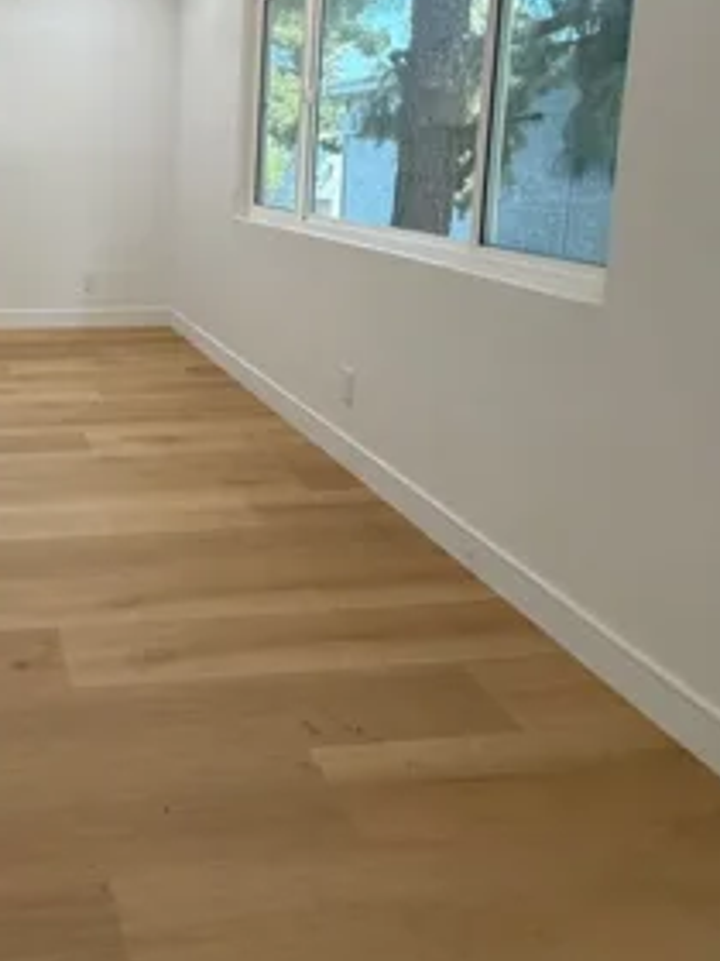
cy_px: 254
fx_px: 777
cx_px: 14
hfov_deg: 43.3
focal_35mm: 28
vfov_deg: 60.4
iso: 100
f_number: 2.2
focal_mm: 2.22
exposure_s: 1/120
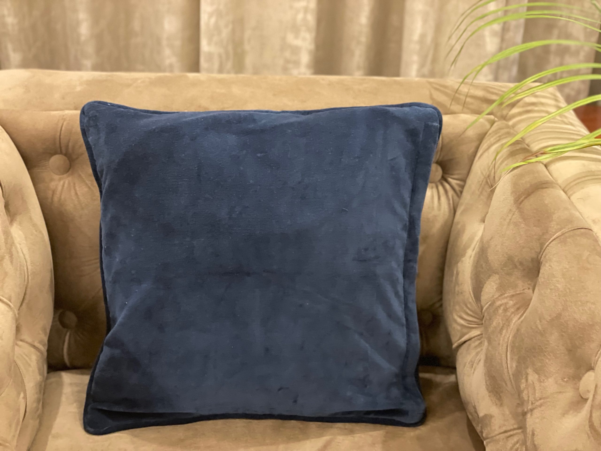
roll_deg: -2.4
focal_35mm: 52
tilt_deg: -28.8
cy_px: 226
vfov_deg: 28.0
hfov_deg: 36.8
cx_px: 300
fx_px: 903
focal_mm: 6
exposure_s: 1/20
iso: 500
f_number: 2
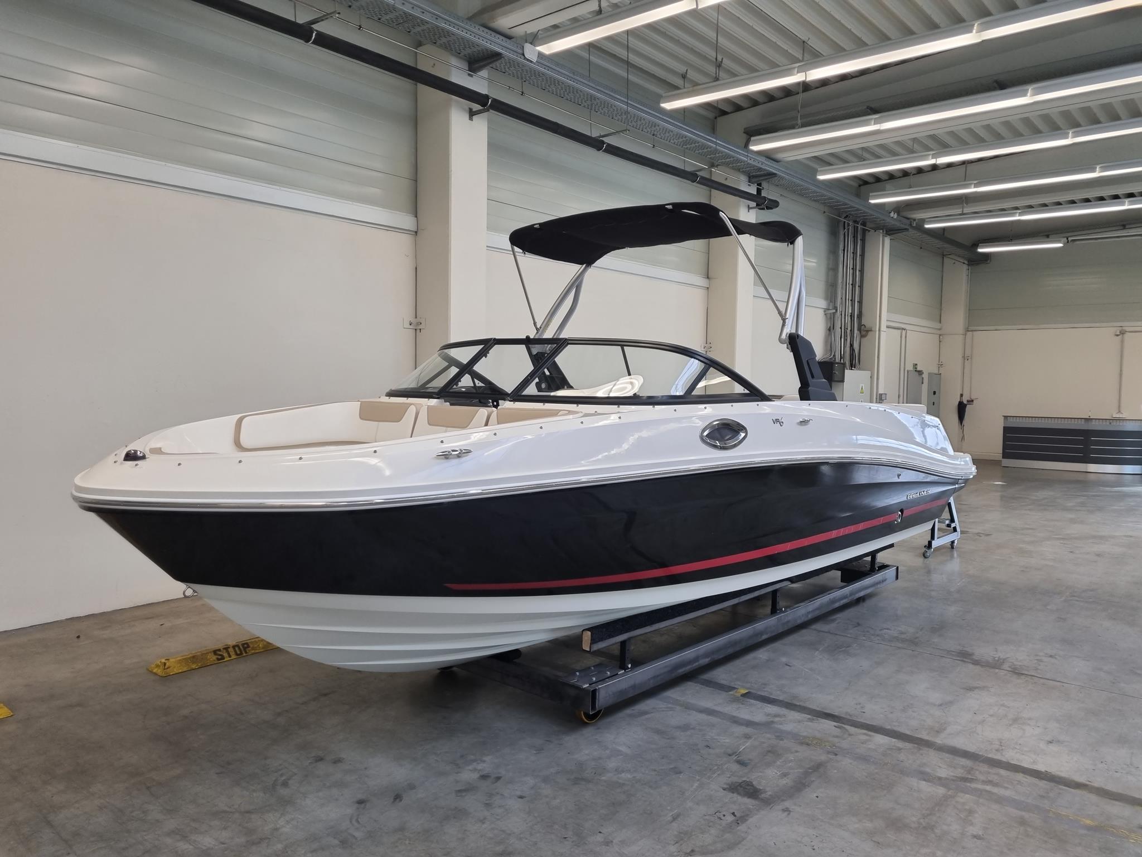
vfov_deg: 53.1
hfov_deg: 67.3
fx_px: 858
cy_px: 428
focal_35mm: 26
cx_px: 571
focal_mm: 5.4
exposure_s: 1/100
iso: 100
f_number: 1.8
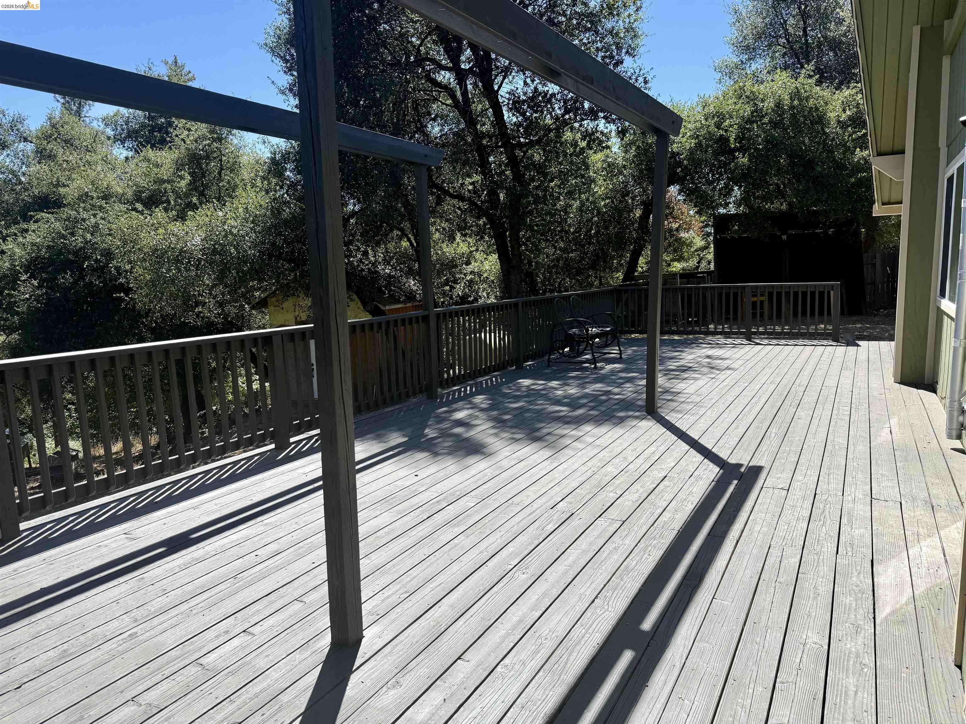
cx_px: 483
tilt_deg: -8.8
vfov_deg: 56.8
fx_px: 670
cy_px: 362
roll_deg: +1.9
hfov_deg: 71.6
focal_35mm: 24
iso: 80
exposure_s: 1/3279
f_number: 1.78
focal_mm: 6.76
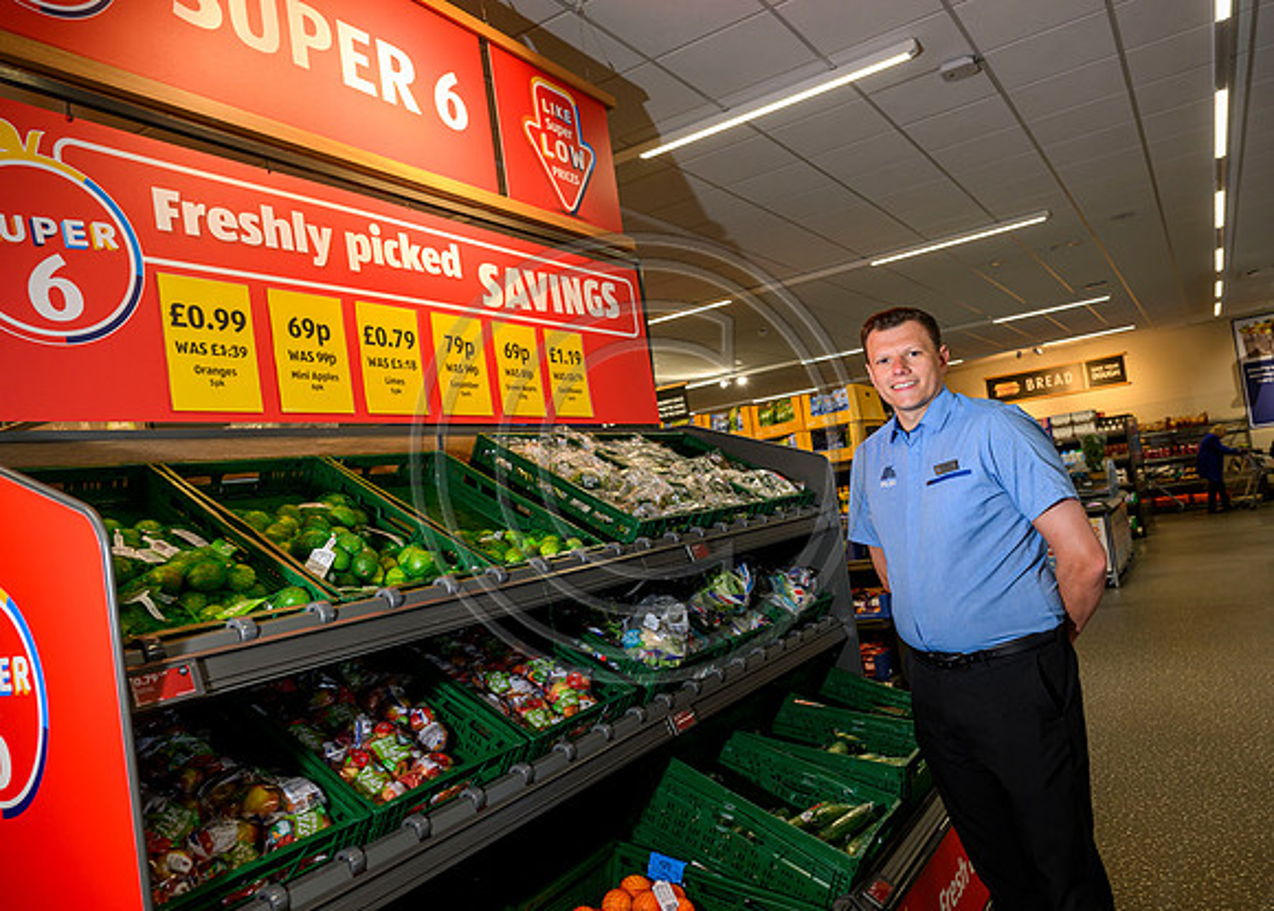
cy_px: 456
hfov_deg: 69.8
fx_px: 912
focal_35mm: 25
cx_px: 684
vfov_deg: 53.1
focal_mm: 24
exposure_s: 1/160
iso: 800
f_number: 5
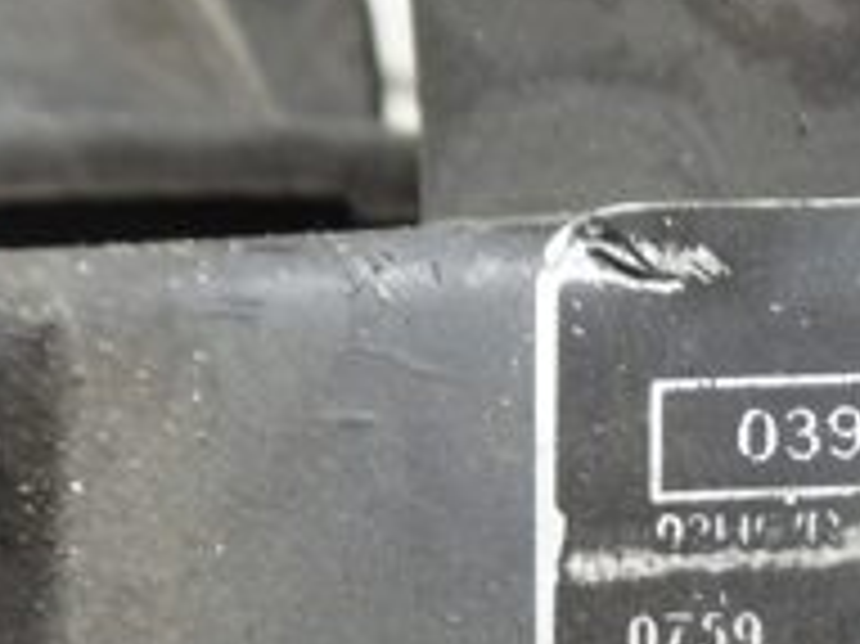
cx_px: 806
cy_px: 761
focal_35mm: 77
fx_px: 1912
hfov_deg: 24.5
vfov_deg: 18.2
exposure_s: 1/30
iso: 100
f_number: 2.8
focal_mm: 4.1
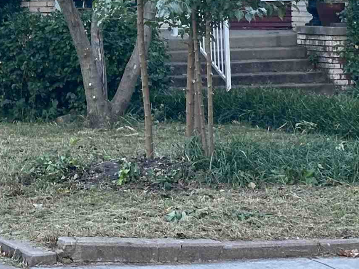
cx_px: 205
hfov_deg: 11.4
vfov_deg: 8.4
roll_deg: +0.5
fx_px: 1794
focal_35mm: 173
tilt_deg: +4.2
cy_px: -134
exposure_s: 1/165
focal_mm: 6.86
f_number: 1.78
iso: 80
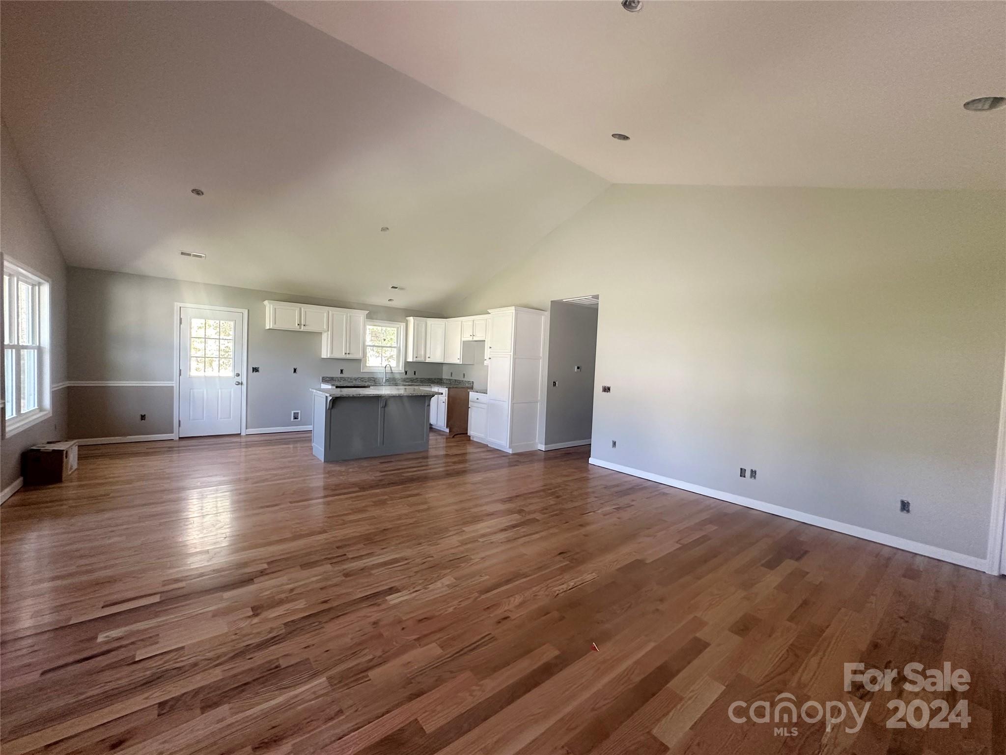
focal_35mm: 14
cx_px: 503
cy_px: 378
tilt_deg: -2.0
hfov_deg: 102.1
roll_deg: -3.0
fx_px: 407
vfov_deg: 85.7
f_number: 2.2
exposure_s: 1/99
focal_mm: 2.22
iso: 250
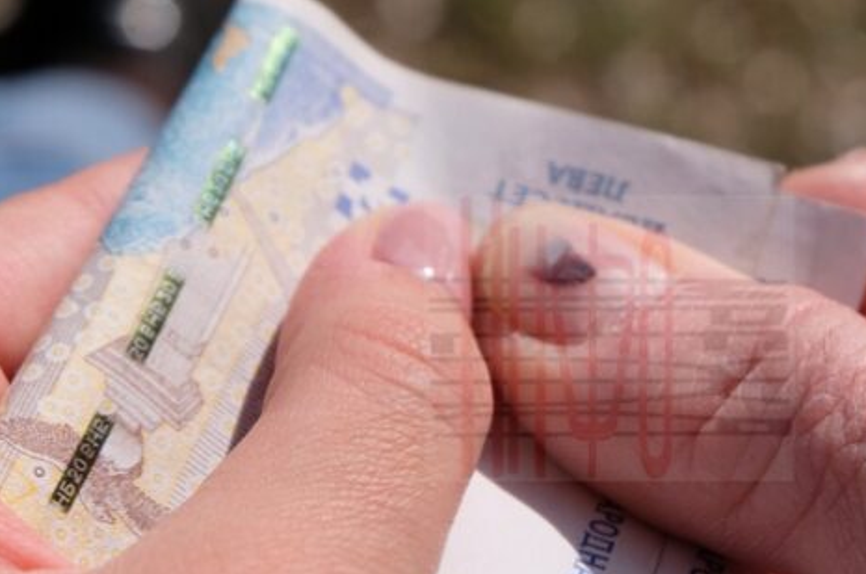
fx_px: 2690
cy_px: 338
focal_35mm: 112
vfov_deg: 12.2
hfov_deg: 18.2
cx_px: 610
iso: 400
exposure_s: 1/1600
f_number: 7.1
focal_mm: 50
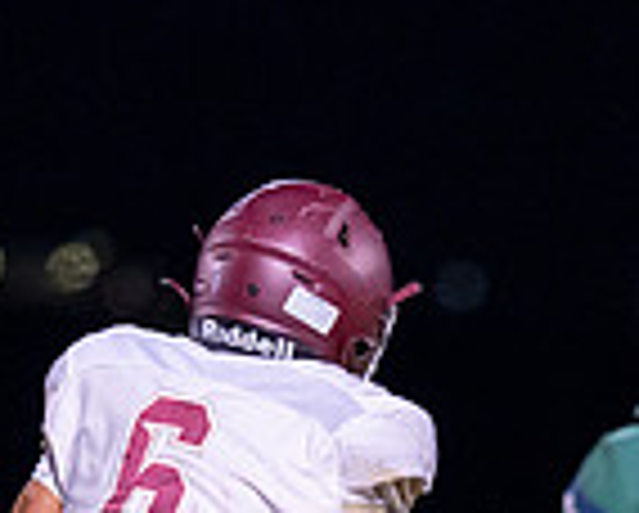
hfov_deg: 2.7
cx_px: 608
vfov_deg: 2.2
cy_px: 742
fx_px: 13465
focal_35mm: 711
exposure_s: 1/1250
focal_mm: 135
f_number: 1.8
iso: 1600
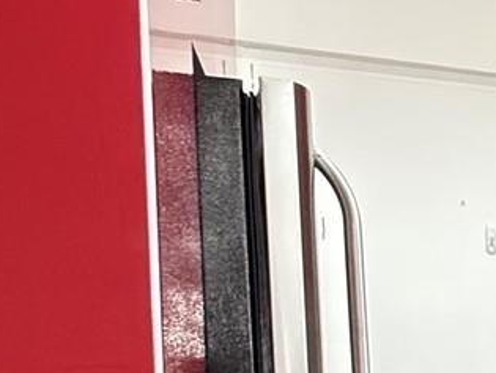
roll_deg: +2.8
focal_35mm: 71
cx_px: 998
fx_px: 1018
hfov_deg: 18.2
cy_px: 412
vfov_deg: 19.8
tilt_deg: +1.1
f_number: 2.2
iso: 1000
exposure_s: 1/60
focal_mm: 2.22
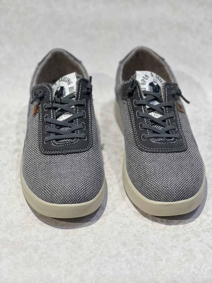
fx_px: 629
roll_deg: -1.3
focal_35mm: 77
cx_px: 106
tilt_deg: -33.2
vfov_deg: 25.3
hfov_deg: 19.1
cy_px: 142
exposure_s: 1/100
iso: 80
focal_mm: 9
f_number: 2.8
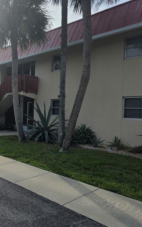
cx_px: 6
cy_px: 113
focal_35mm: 33
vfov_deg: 58.1
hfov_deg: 35.3
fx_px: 204
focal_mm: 6.3
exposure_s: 1/7626
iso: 80
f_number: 1.7
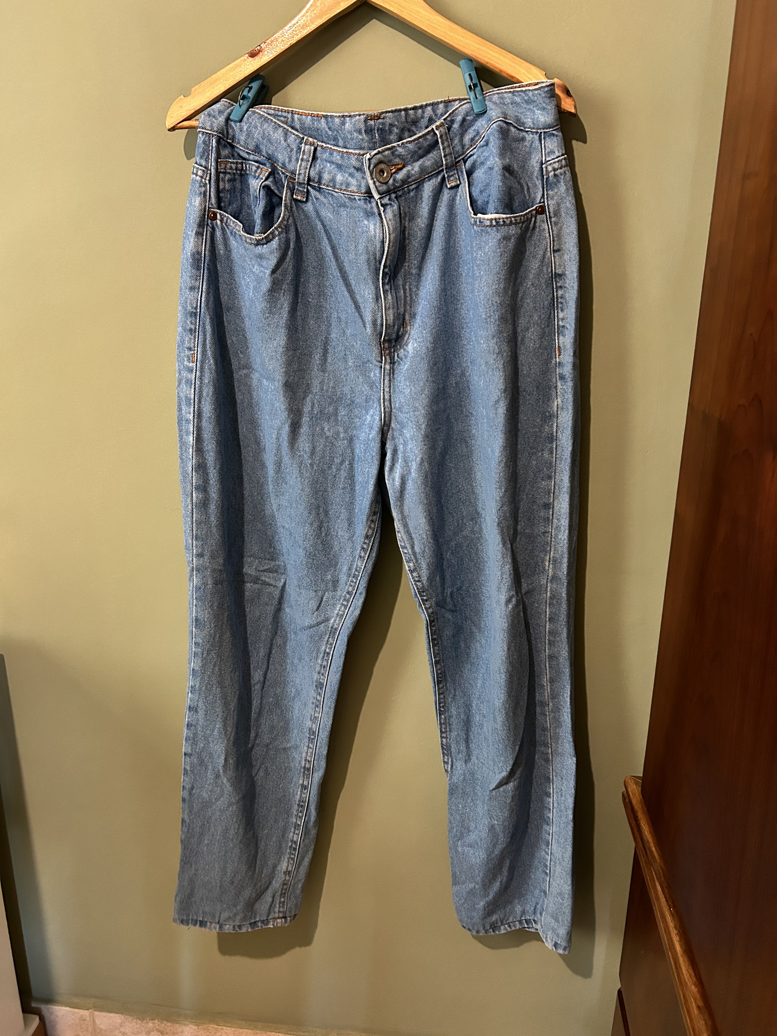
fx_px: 778
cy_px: 518
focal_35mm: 26
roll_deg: -0.5
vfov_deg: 67.3
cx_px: 388
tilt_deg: -16.3
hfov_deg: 53.1
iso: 500
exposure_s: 1/42
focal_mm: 5.7
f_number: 1.5
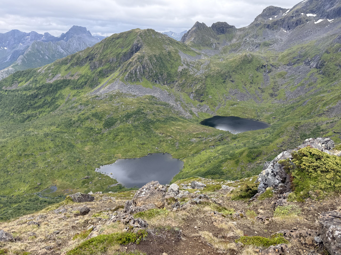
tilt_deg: -20.9
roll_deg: +0.0
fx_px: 236
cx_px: 170
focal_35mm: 24
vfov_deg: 56.8
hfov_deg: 71.6
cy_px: 128
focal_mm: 6.76
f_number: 1.78
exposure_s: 1/920
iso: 80
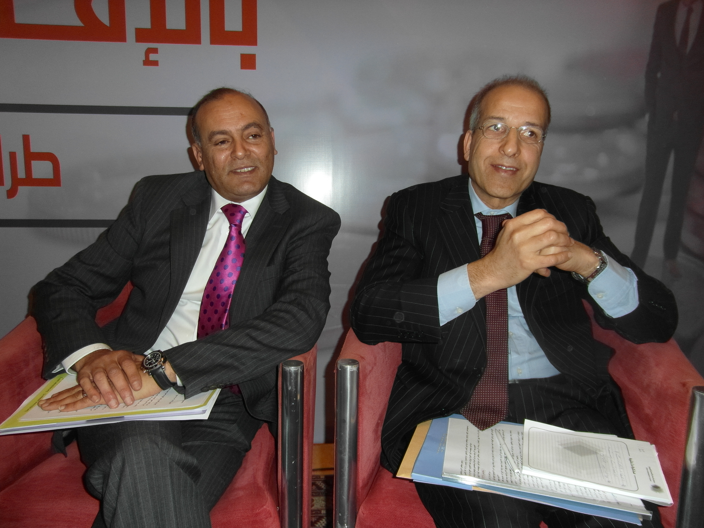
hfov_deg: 71.6
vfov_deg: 56.8
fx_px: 488
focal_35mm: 24
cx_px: 352
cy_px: 264
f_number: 3.2
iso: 100
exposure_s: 1/15
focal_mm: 4
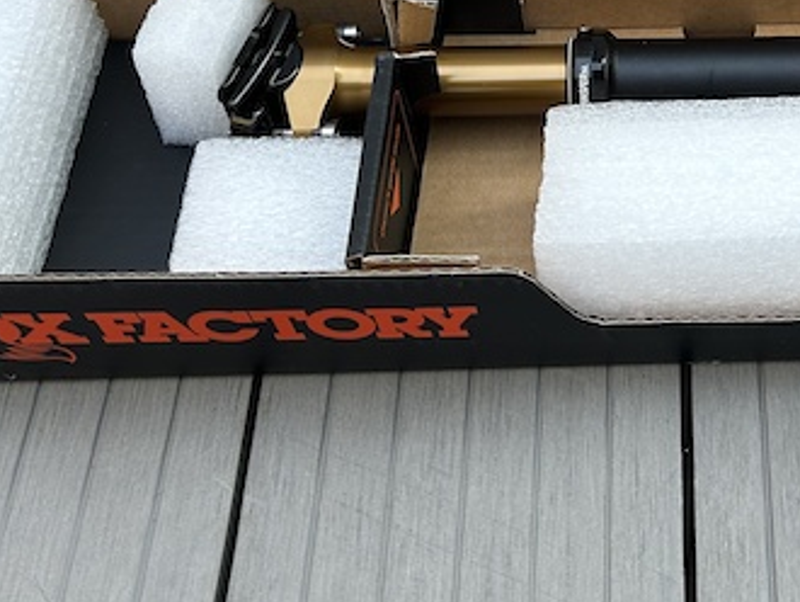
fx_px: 1457
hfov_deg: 29.3
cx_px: 735
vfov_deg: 22.4
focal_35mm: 63
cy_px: -7
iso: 40
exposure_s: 1/121
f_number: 1.5
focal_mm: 5.7
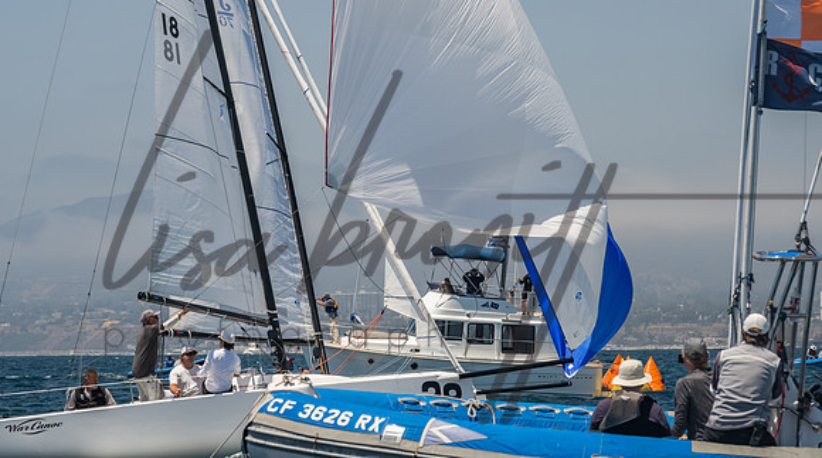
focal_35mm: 164
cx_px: 360
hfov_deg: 13.1
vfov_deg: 7.3
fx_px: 3569
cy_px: 128
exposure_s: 1/640
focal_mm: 130
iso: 640
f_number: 9
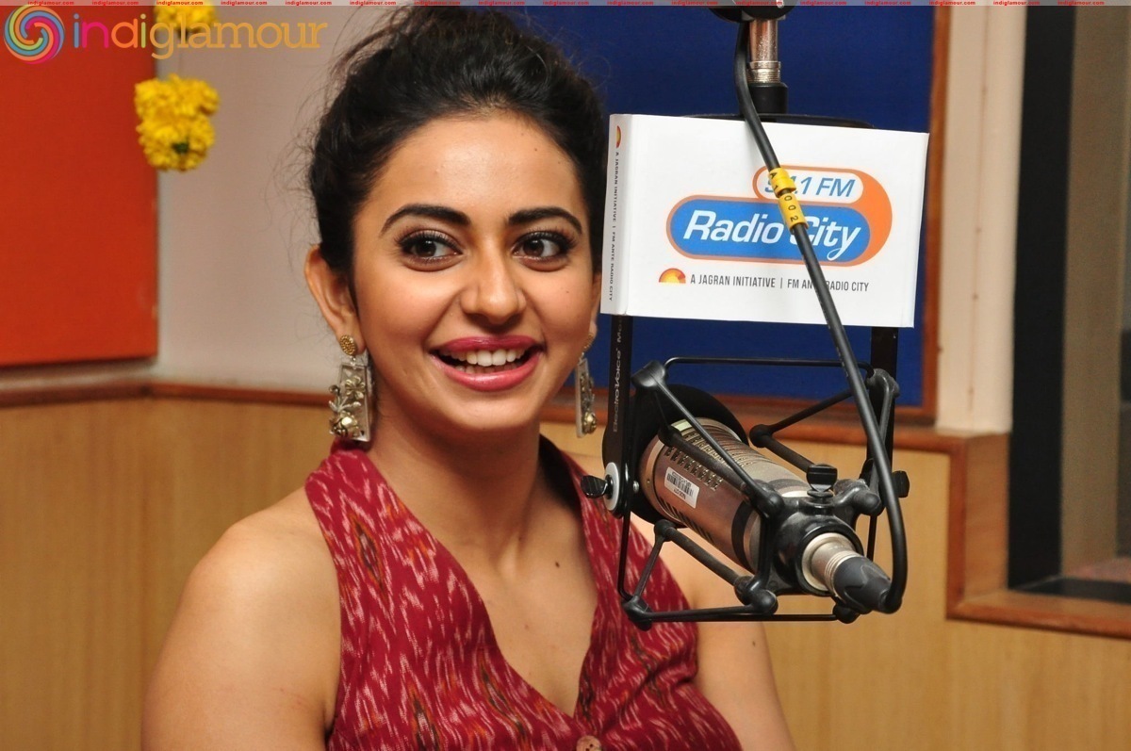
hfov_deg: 26.0
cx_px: 566
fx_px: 2447
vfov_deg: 17.4
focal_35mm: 78
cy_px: 376
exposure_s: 1/125
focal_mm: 52
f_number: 9
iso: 1250
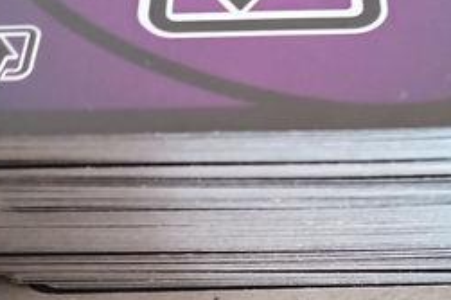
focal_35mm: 56
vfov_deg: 23.3
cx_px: 317
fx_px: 701
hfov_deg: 35.2
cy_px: 293
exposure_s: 1/16.7
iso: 2807
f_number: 1.8
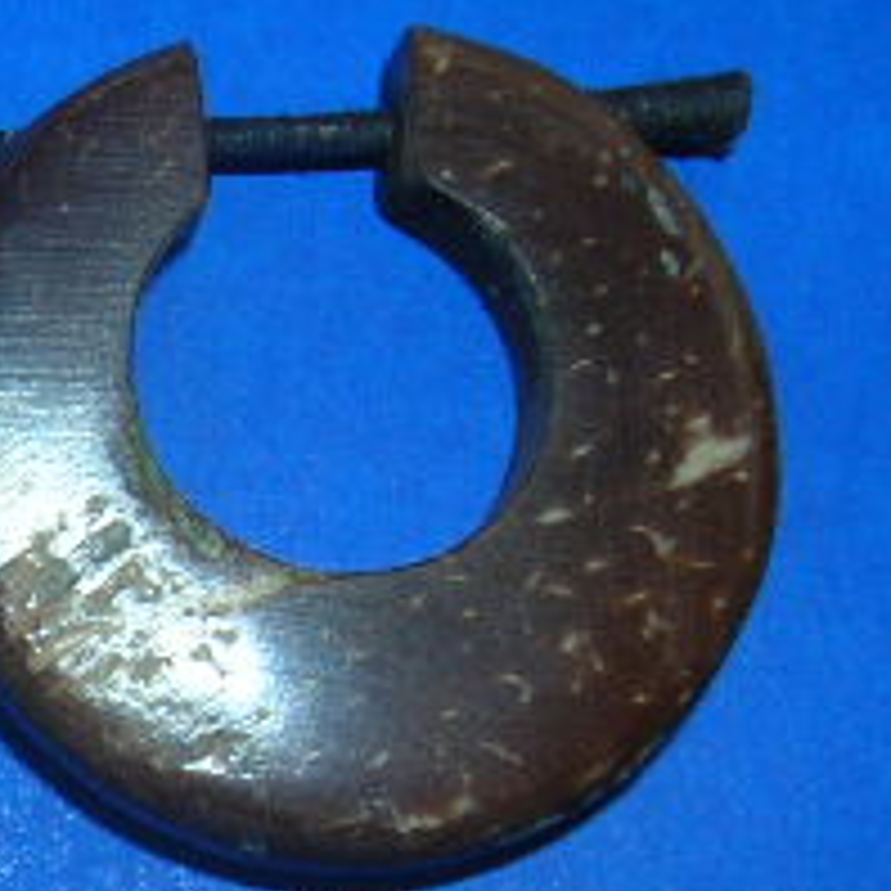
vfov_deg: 17.3
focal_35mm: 100
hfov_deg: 16.5
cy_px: 706
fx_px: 2912
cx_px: -256
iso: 50
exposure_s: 1/60.1
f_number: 5.6
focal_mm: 5.8
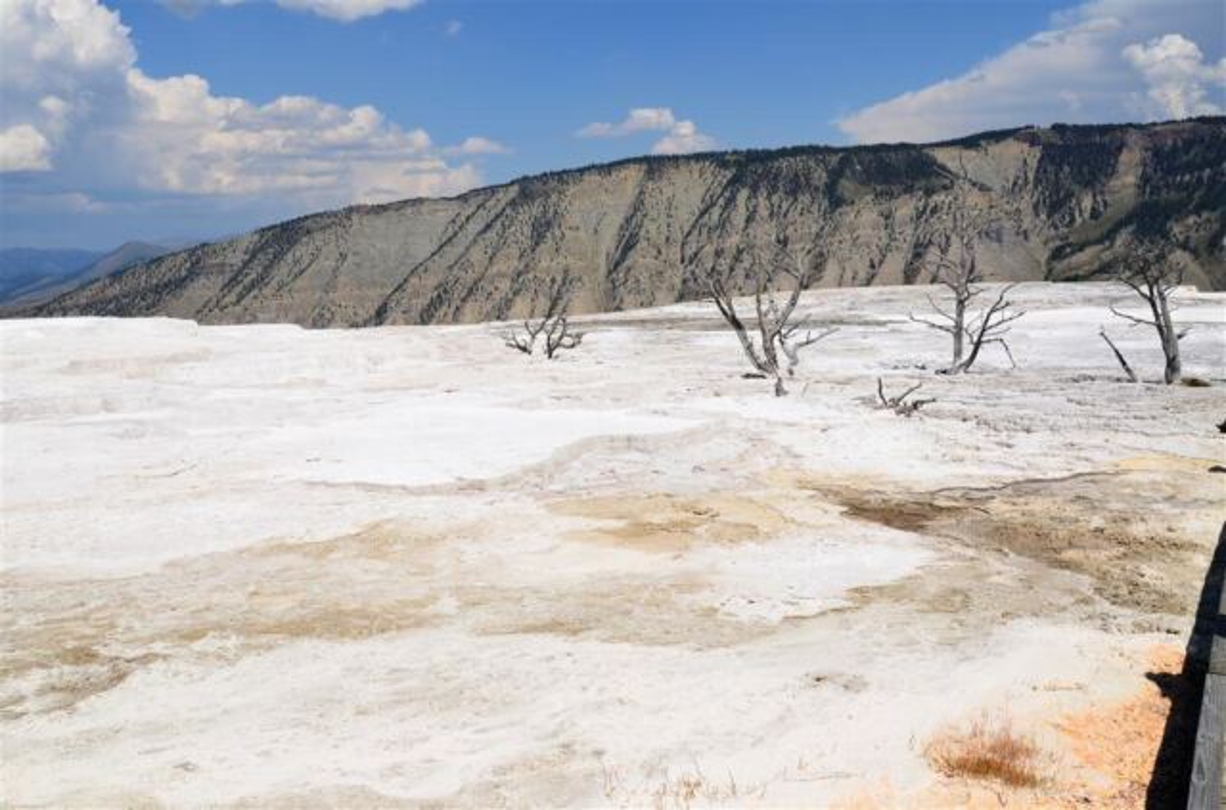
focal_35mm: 33
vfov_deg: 39.7
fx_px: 1121
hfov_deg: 57.4
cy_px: 405
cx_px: 613
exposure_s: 1/250
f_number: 13
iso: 100
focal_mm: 22
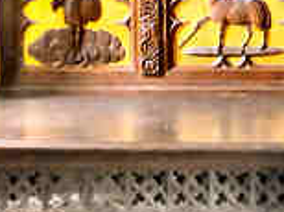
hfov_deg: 25.5
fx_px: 614
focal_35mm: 75
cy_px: 162
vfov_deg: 19.4
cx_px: 234
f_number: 3.5
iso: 800
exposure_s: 1/4
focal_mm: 5.4
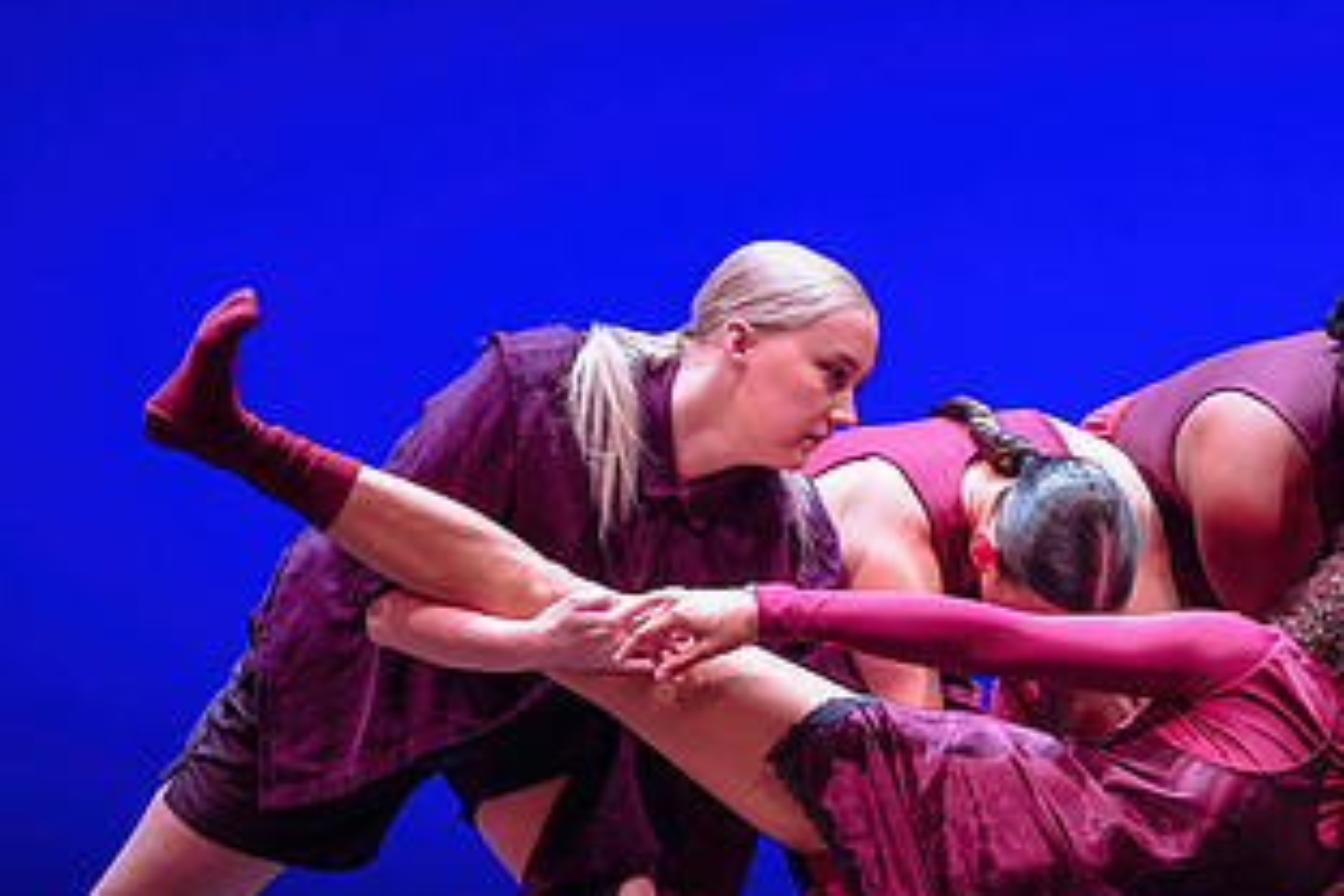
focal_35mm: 232
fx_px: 8661
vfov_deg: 5.9
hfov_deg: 8.8
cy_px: 824
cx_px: 1345
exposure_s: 1/400
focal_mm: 105
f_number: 1.4
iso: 1250
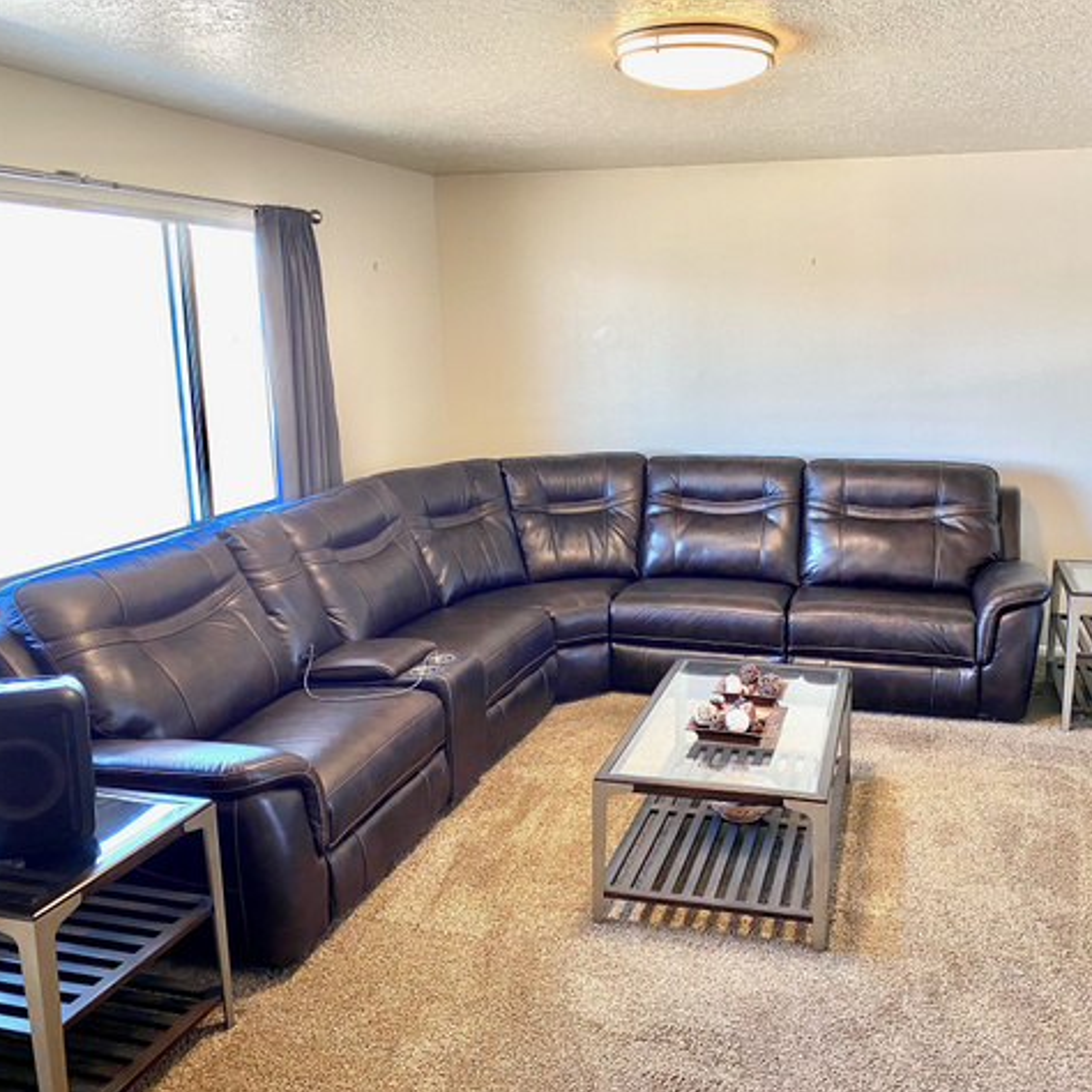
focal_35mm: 31
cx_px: 652
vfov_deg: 52.5
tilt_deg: -12.2
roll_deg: -0.1
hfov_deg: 52.2
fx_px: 1106
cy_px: 551
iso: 80
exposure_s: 1/60
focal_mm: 4.25
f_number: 1.8
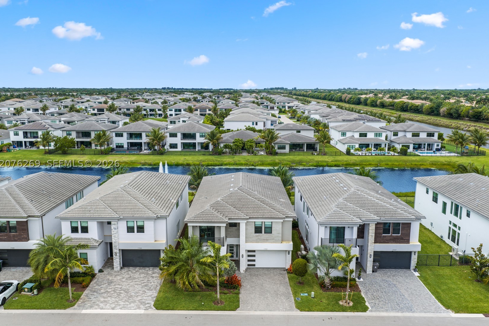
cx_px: 237
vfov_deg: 45.0
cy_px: 163
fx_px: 394
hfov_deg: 63.6
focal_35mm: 29
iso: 100
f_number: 5
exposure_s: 1/160
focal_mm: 14.45
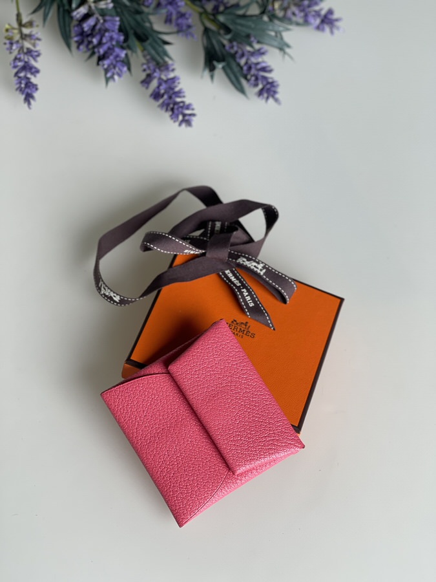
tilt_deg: -55.8
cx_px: 218
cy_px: 291
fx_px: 1075
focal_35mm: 64
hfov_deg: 22.9
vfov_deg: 30.3
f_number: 2.2
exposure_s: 1/121
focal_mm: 7.5
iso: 40
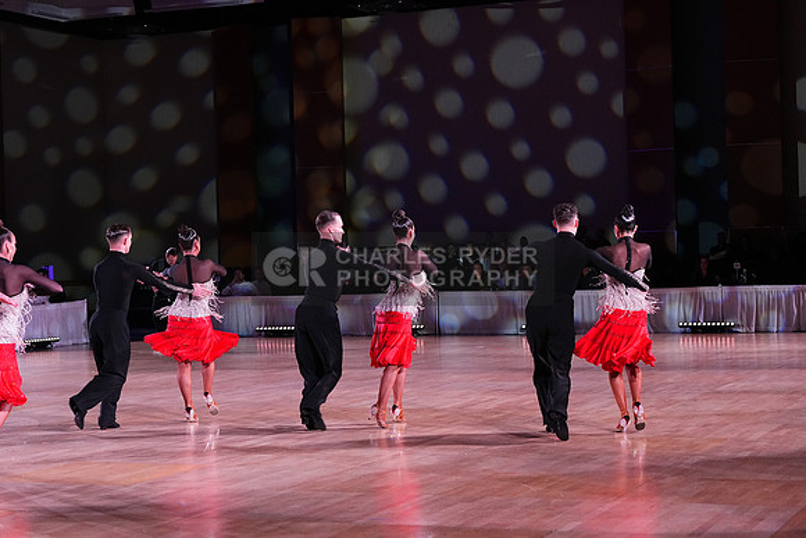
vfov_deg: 19.5
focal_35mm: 70
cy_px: 269
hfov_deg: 28.8
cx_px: 403
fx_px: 1568
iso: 5000
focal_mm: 70
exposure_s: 1/320
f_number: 5
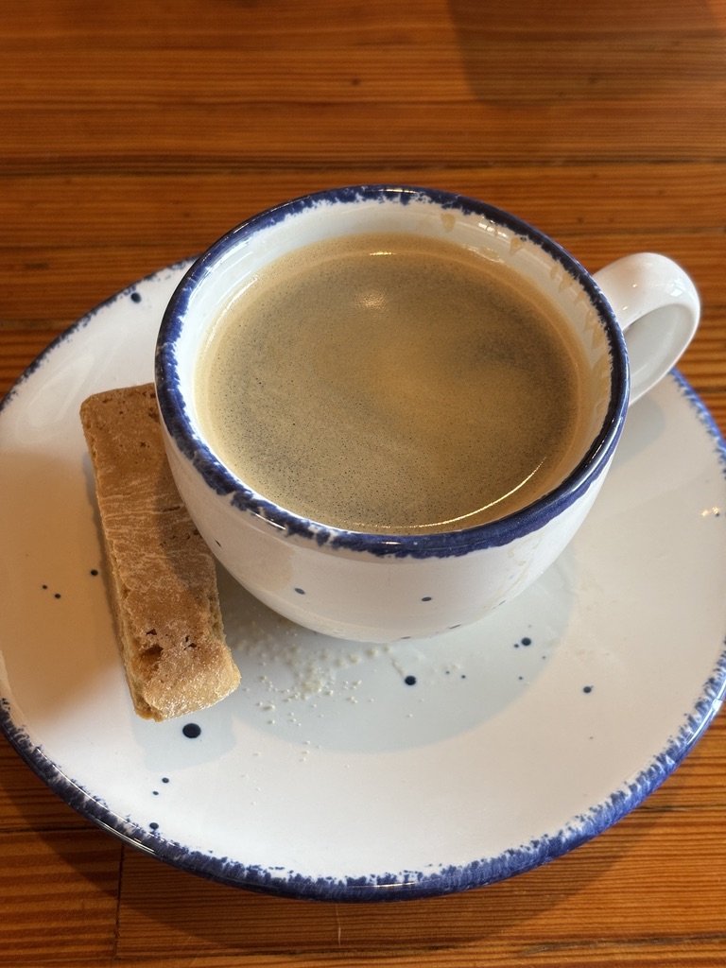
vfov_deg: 36.8
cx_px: 363
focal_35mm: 52
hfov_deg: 28.0
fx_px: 1454
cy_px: 484
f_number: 1.6
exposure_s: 1/60
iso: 80
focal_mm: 5.96
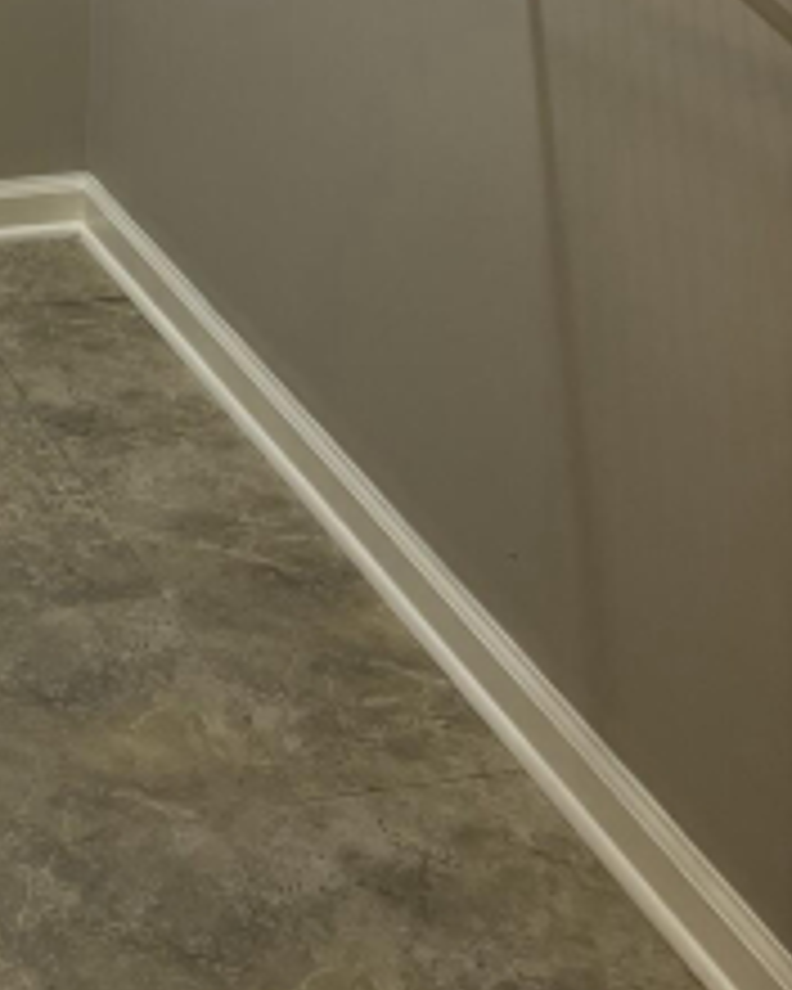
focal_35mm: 77
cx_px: -328
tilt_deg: -16.3
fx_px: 2256
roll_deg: +0.4
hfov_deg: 18.1
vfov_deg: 23.0
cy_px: -151
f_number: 1.6
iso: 250
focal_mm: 5.96
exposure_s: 1/60
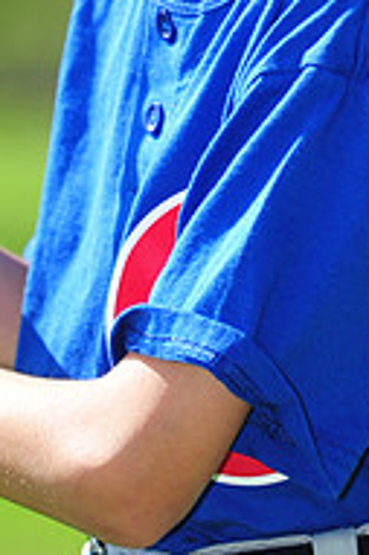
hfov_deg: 2.3
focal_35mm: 608
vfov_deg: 3.4
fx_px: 9364
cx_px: 157
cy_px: -174
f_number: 4.5
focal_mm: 200
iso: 200
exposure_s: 1/640
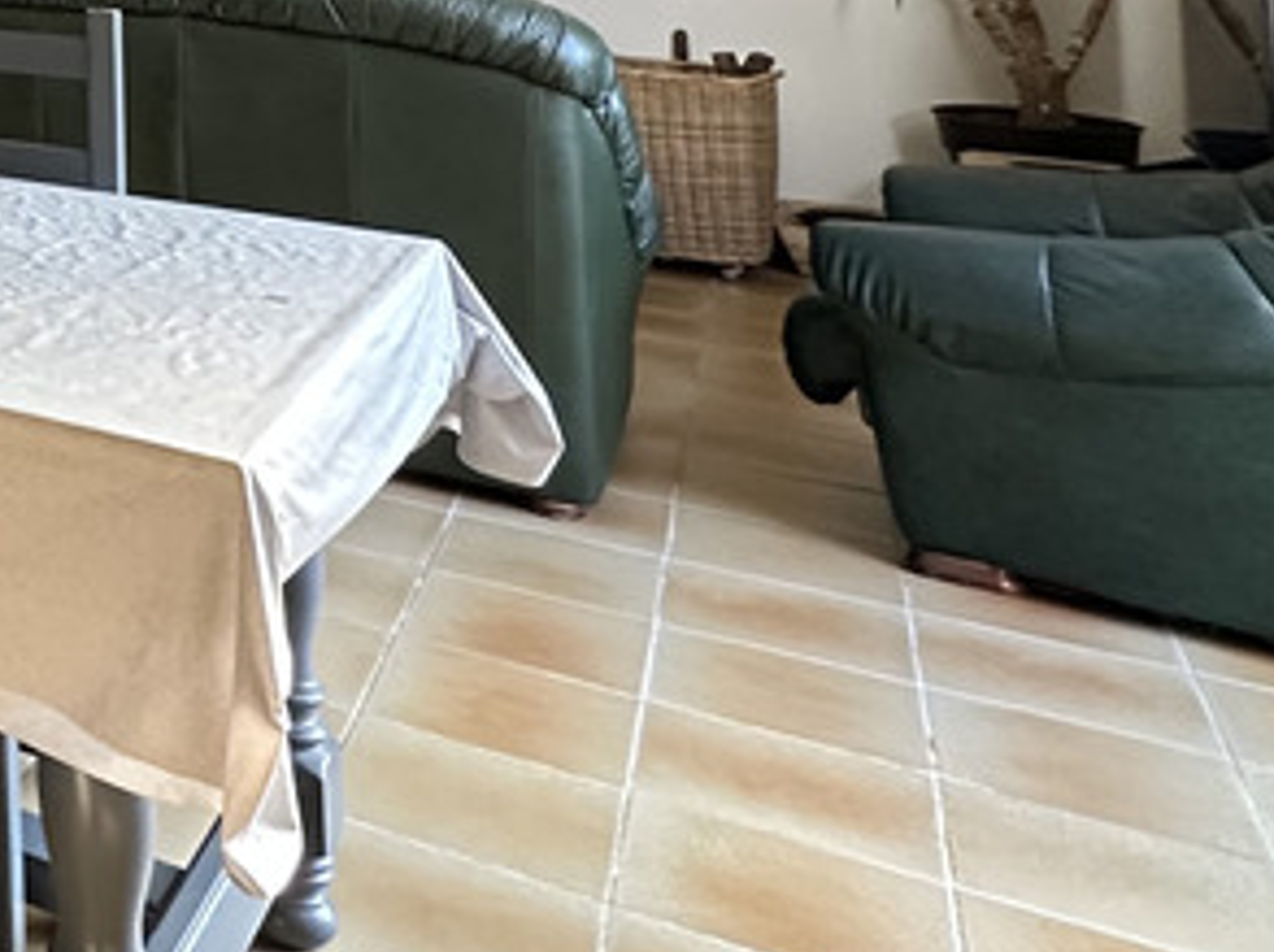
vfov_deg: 24.8
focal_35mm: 49
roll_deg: -0.5
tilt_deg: +4.3
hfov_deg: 26.3
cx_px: -704
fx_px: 1801
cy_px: -352
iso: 320
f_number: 2.2
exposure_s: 1/99
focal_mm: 2.22
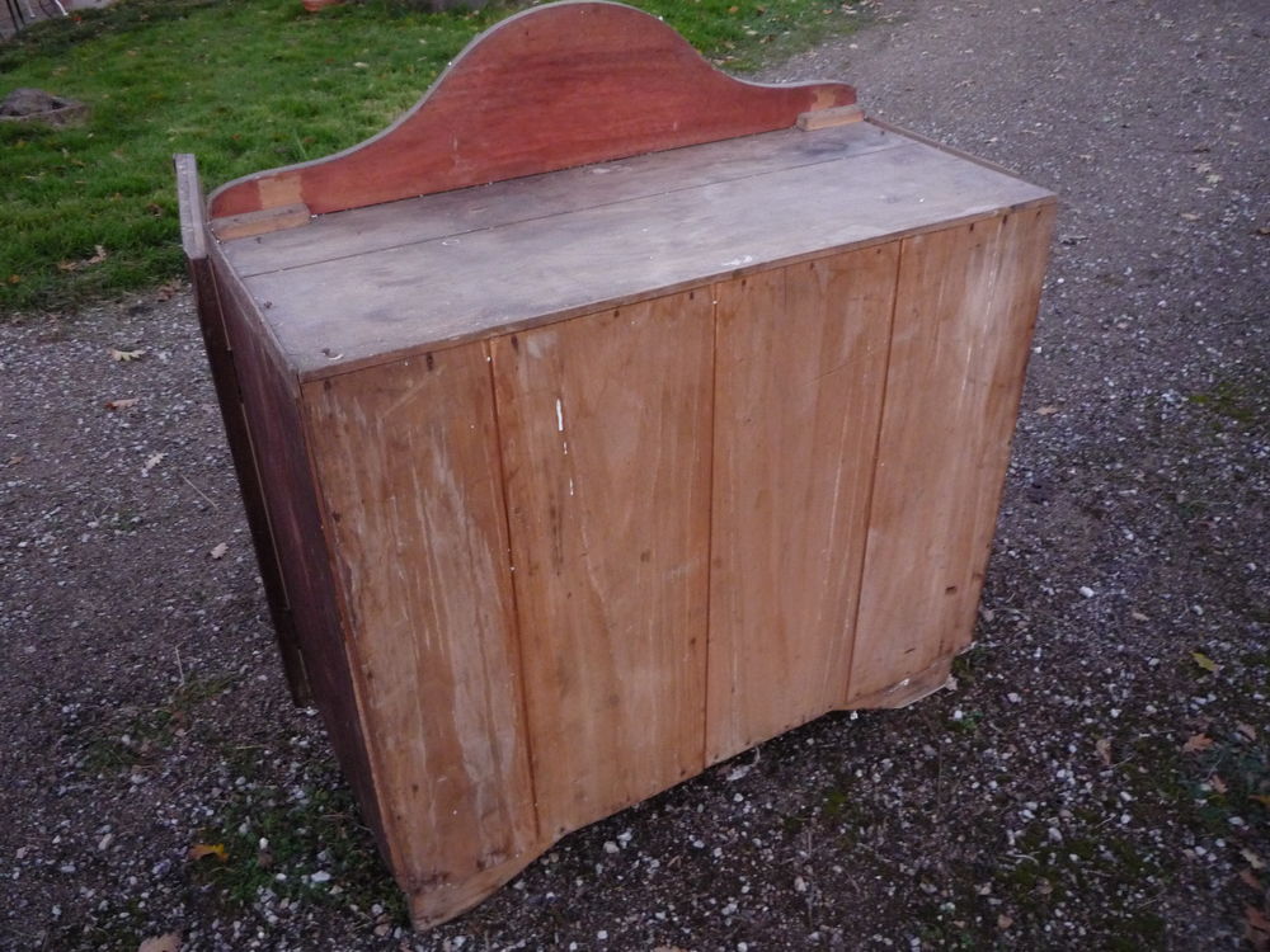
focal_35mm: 30
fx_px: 1101
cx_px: 635
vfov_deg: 46.8
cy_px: 476
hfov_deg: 60.0
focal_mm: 5.2
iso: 400
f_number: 3.3
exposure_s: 1/8
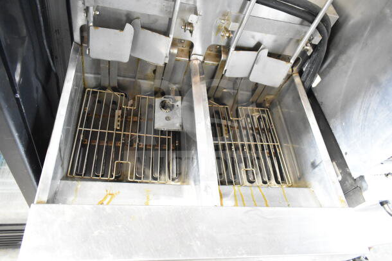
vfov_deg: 48.0
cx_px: 196
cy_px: 130
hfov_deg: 67.4
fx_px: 294
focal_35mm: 27
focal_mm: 18
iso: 9000
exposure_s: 1/30
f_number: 3.5
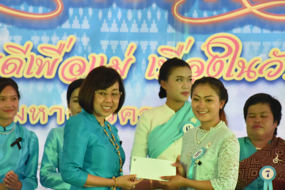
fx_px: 2778
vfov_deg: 3.9
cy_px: 160
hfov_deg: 5.9
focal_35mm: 351
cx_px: 169
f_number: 5.6
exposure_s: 1/640
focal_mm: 122
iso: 2000
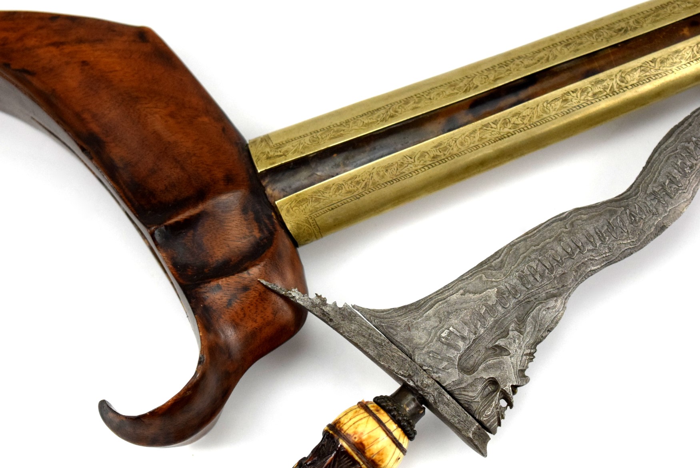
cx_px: 350
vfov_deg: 18.2
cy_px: 234
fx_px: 1460
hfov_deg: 27.0
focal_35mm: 75
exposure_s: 1/3200
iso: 1600
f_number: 5.6
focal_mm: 50
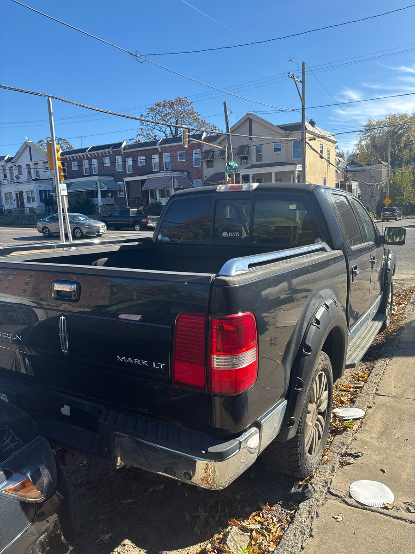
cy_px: 277
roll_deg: +3.0
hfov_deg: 53.1
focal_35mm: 26
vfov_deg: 67.3
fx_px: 416
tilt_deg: -7.2
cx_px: 208
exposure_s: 1/1543
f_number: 1.6
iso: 50
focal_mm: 5.96
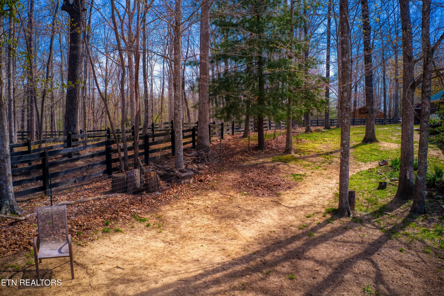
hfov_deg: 65.5
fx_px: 345
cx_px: 222
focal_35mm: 28
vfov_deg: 46.4
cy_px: 148
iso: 400
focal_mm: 10.26
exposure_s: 1/80
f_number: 4
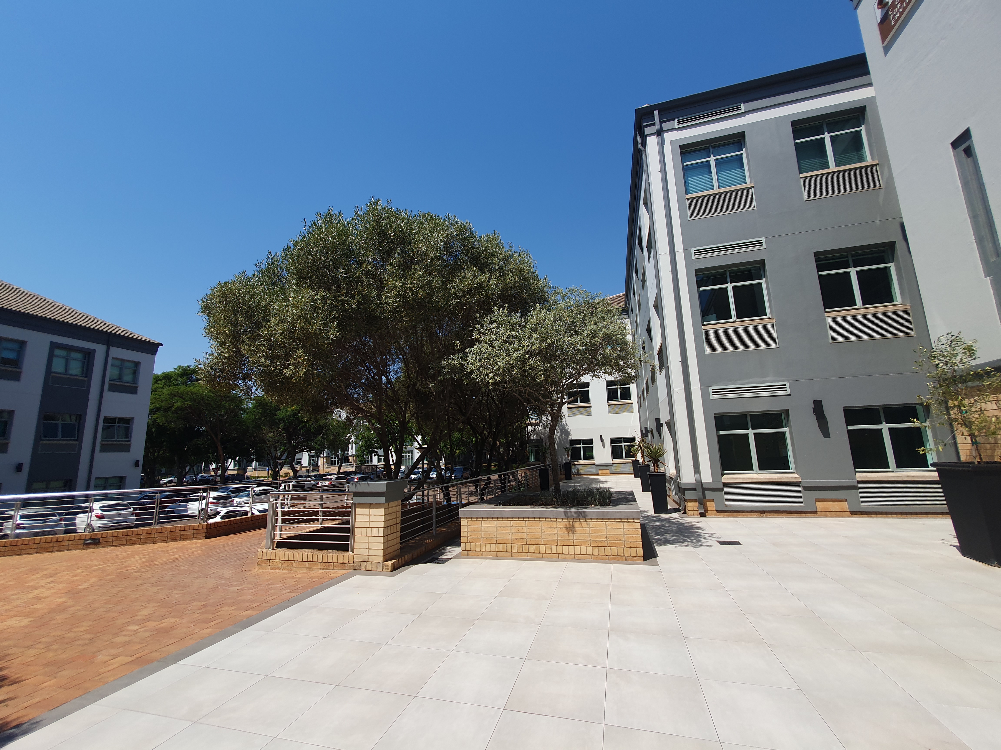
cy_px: 375
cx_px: 500
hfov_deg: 106.2
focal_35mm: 13
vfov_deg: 89.9
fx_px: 376
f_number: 2.2
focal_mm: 1.8
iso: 50
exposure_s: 1/1268
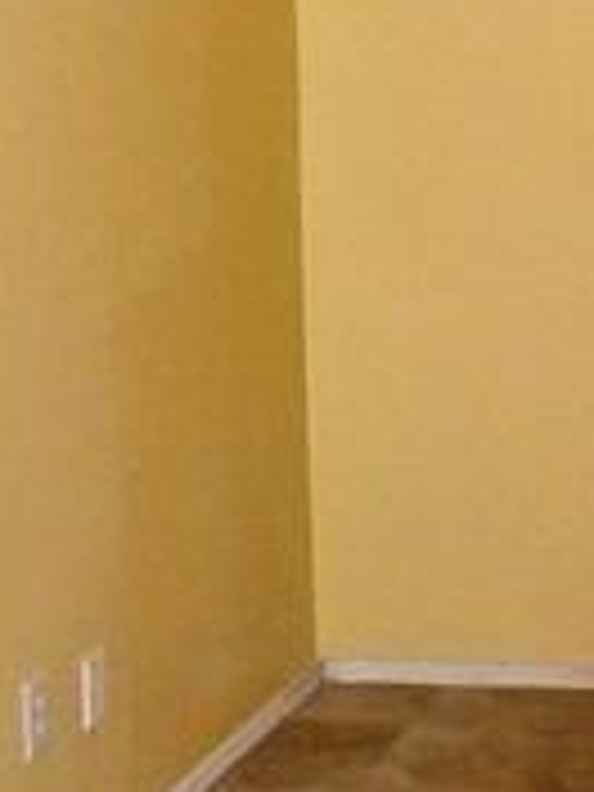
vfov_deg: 17.8
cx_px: 824
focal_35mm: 109
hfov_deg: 13.0
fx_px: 2494
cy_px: 86
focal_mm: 4.1
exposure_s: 1/30
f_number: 3.3
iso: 280
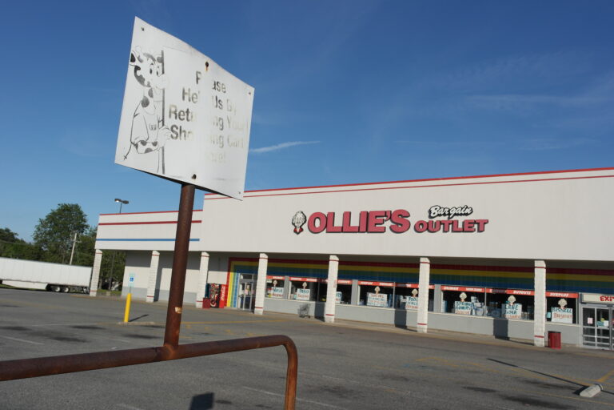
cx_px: 307
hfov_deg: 61.9
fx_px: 512
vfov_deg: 43.6
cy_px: 205
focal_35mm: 30
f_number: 8
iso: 100
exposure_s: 1/400
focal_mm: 20
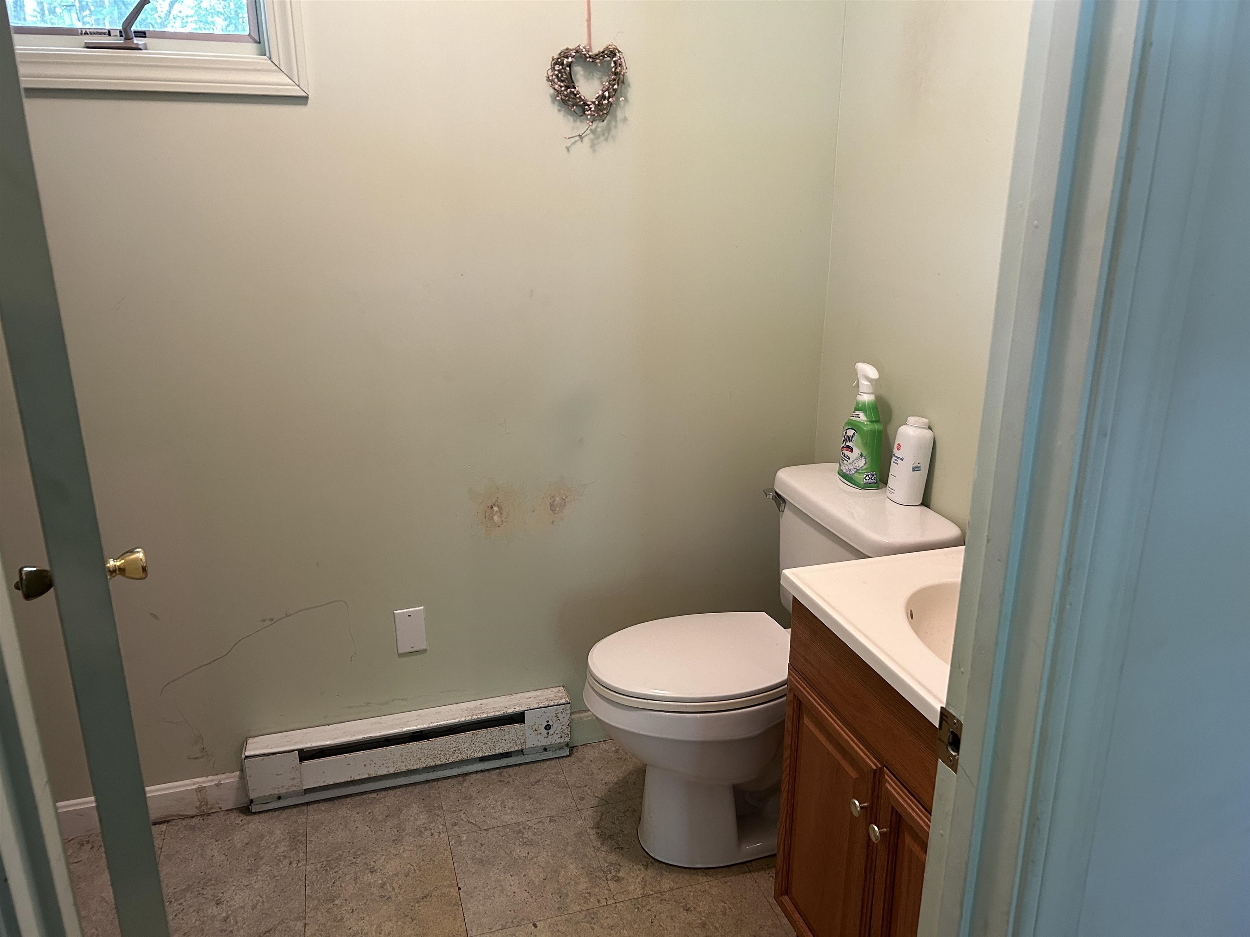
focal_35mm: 26
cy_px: 468
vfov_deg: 53.1
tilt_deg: -16.9
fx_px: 939
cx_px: 625
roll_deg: -0.8
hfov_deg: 67.3
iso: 200
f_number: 1.5
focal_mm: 5.7
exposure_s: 1/60
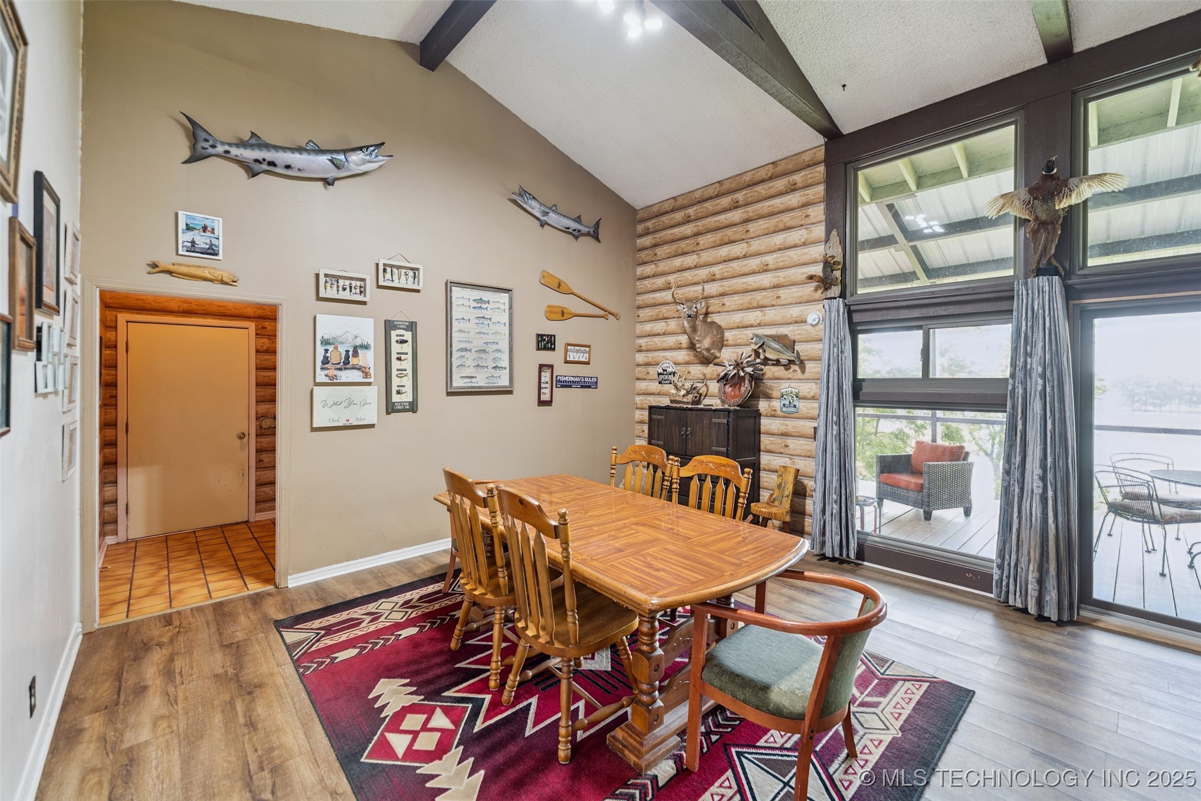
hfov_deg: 101.9
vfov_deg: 78.8
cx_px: 600
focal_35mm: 15
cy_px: 400
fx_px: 487
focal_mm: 14.6
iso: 400
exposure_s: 1/13
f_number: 2.8
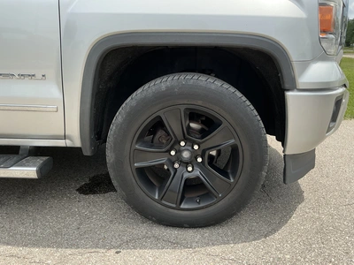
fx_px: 286
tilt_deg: -13.1
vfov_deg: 49.7
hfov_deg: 63.4
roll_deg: -2.5
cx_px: 177
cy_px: 132
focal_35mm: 28
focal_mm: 3
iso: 25
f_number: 1.8
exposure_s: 1/1055
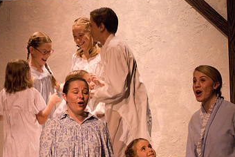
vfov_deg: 6.7
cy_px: 127
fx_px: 1339
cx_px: 68
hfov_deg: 10.0
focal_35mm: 205
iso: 1600
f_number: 2.8
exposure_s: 1/160
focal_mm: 80
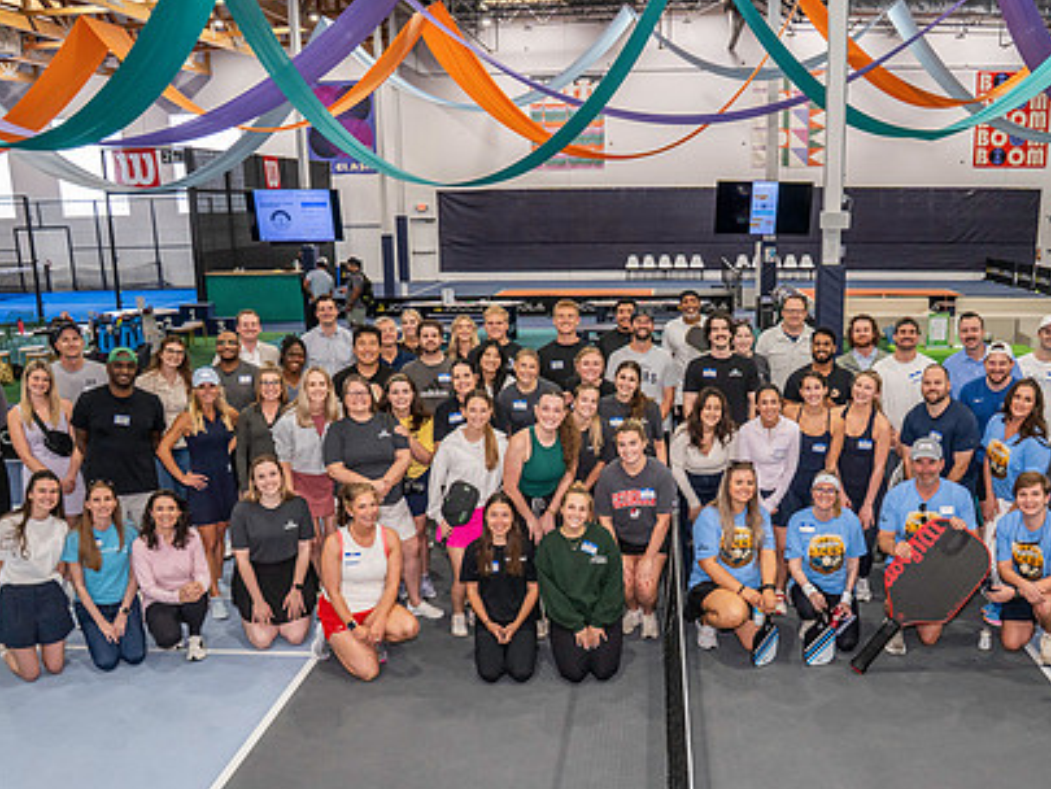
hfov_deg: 55.0
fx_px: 1002
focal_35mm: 33
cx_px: 618
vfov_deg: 42.7
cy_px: 480
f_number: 6.3
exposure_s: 1/160
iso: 3200
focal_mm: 24
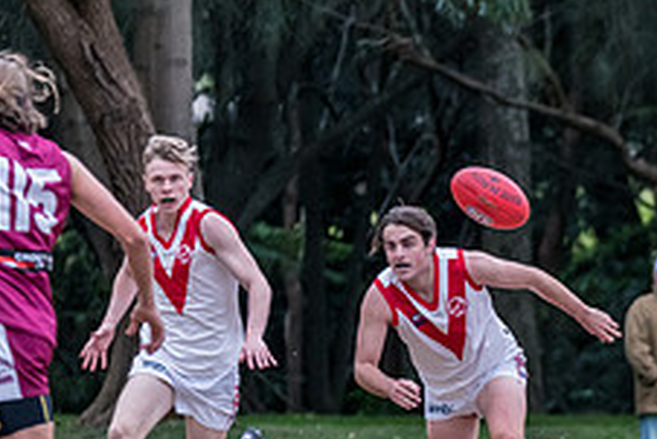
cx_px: 905
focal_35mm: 722
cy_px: 457
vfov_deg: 1.9
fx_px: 13184
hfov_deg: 2.8
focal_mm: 260
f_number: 5.6
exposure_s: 1/1250
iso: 1800
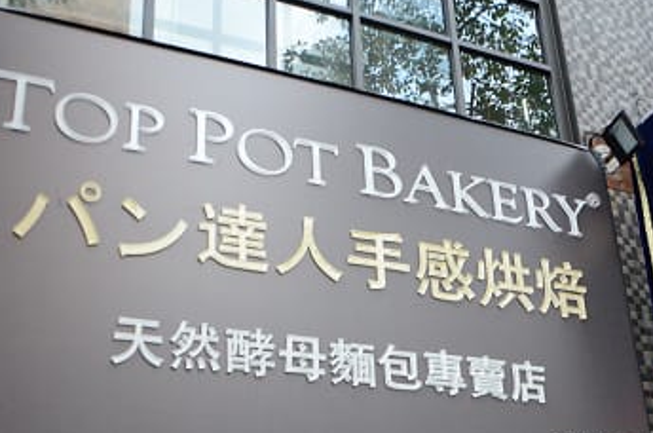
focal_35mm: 49
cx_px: 441
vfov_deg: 26.6
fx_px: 887
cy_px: 381
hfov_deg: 39.9
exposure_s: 1/640
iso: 2500
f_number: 4
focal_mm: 18
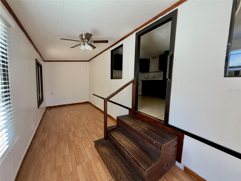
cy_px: 90
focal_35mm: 14
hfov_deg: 102.1
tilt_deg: -4.5
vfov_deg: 85.7
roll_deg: -1.4
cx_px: 120
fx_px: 97
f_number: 2.2
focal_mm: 2.22
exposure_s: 1/121
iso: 80
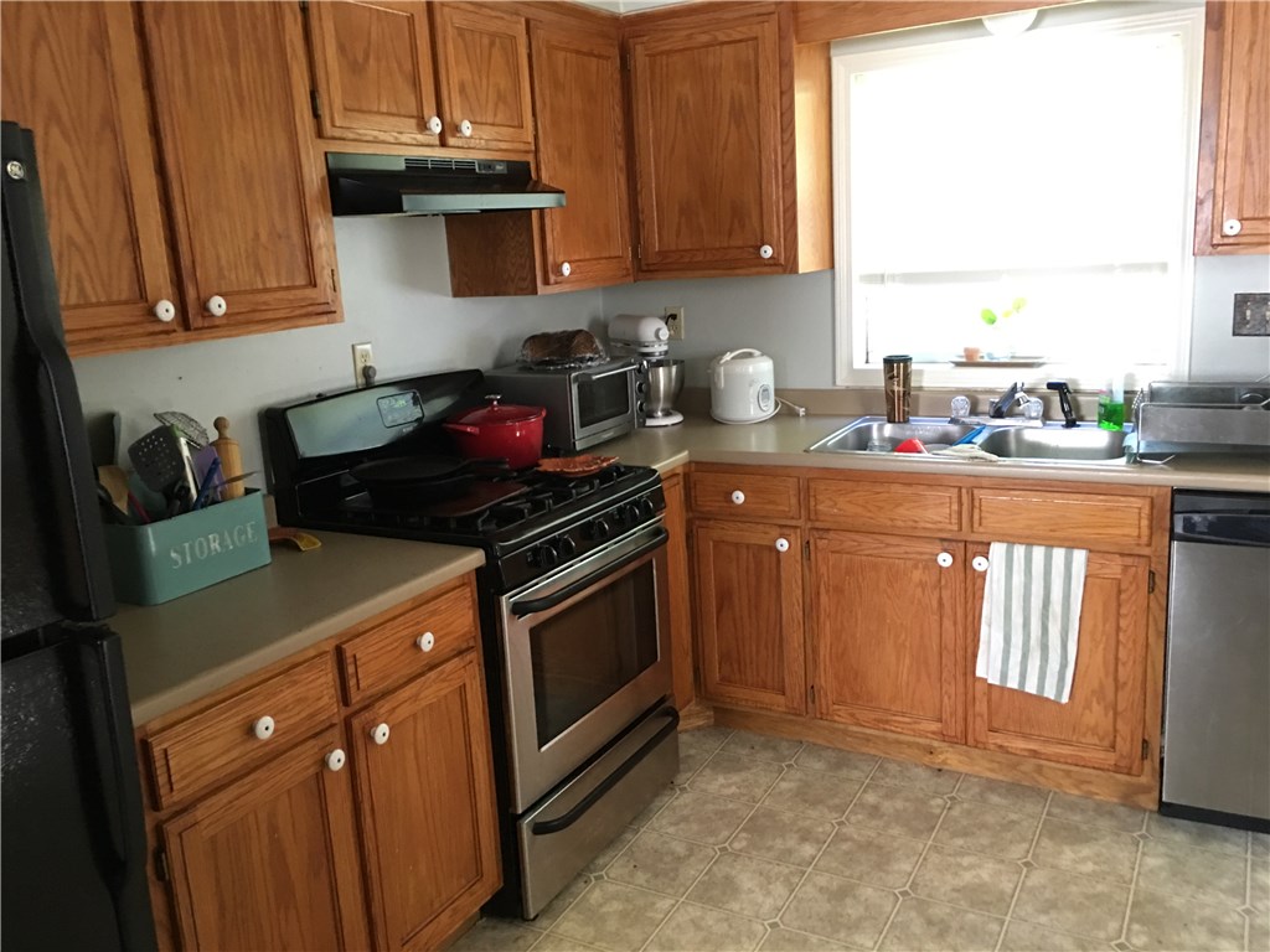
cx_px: 635
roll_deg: +2.9
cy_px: 476
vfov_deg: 48.2
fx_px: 1064
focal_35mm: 29
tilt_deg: -12.1
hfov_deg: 61.7
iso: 100
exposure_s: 1/15
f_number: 2.2
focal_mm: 4.15
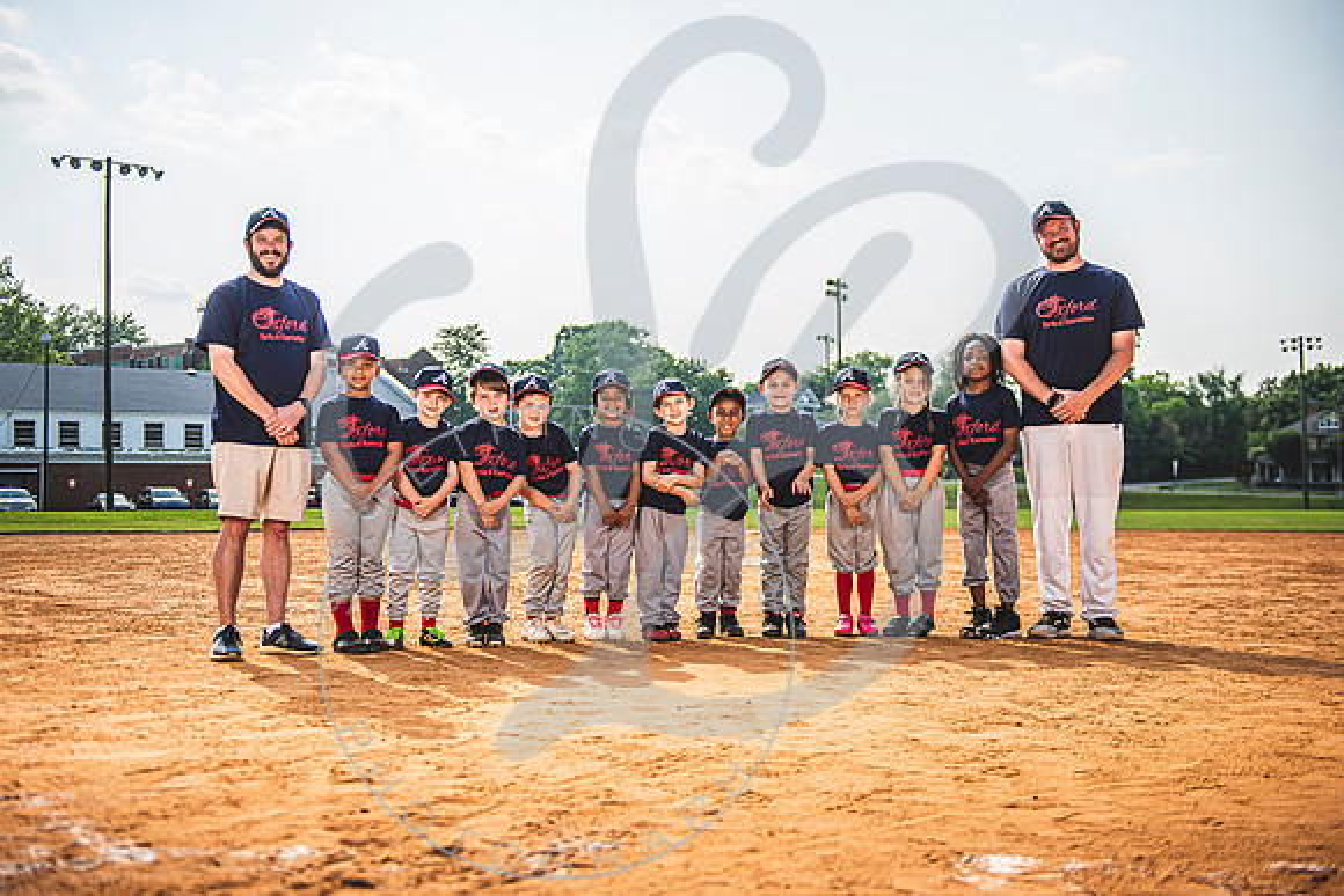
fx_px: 1477
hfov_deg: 48.9
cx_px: 645
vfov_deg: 33.8
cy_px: 465
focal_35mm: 40
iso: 100
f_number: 5.6
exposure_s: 1/2000
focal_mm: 38
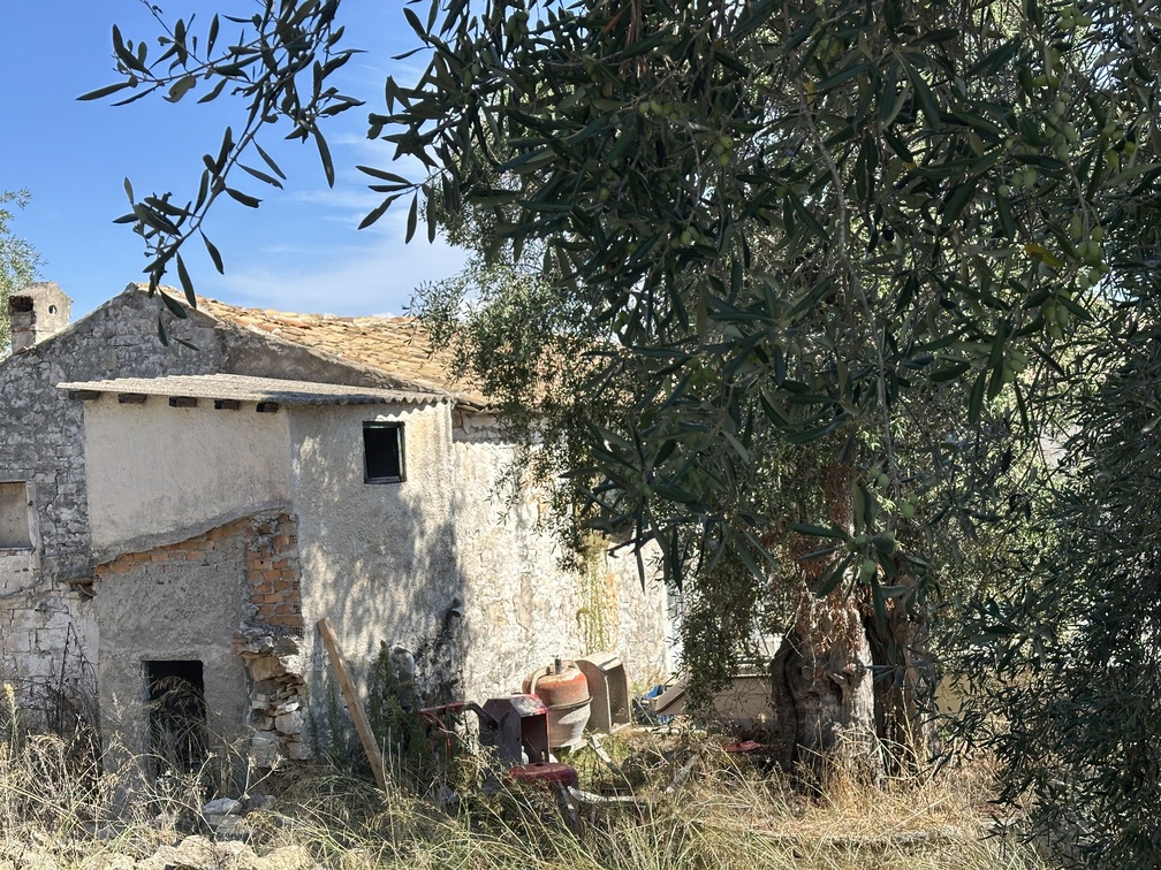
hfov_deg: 39.7
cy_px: 435
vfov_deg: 30.3
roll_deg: +2.5
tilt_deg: +0.9
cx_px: 580
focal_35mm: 48
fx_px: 1610
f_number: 1.78
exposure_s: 1/1848
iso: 64
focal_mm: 6.86
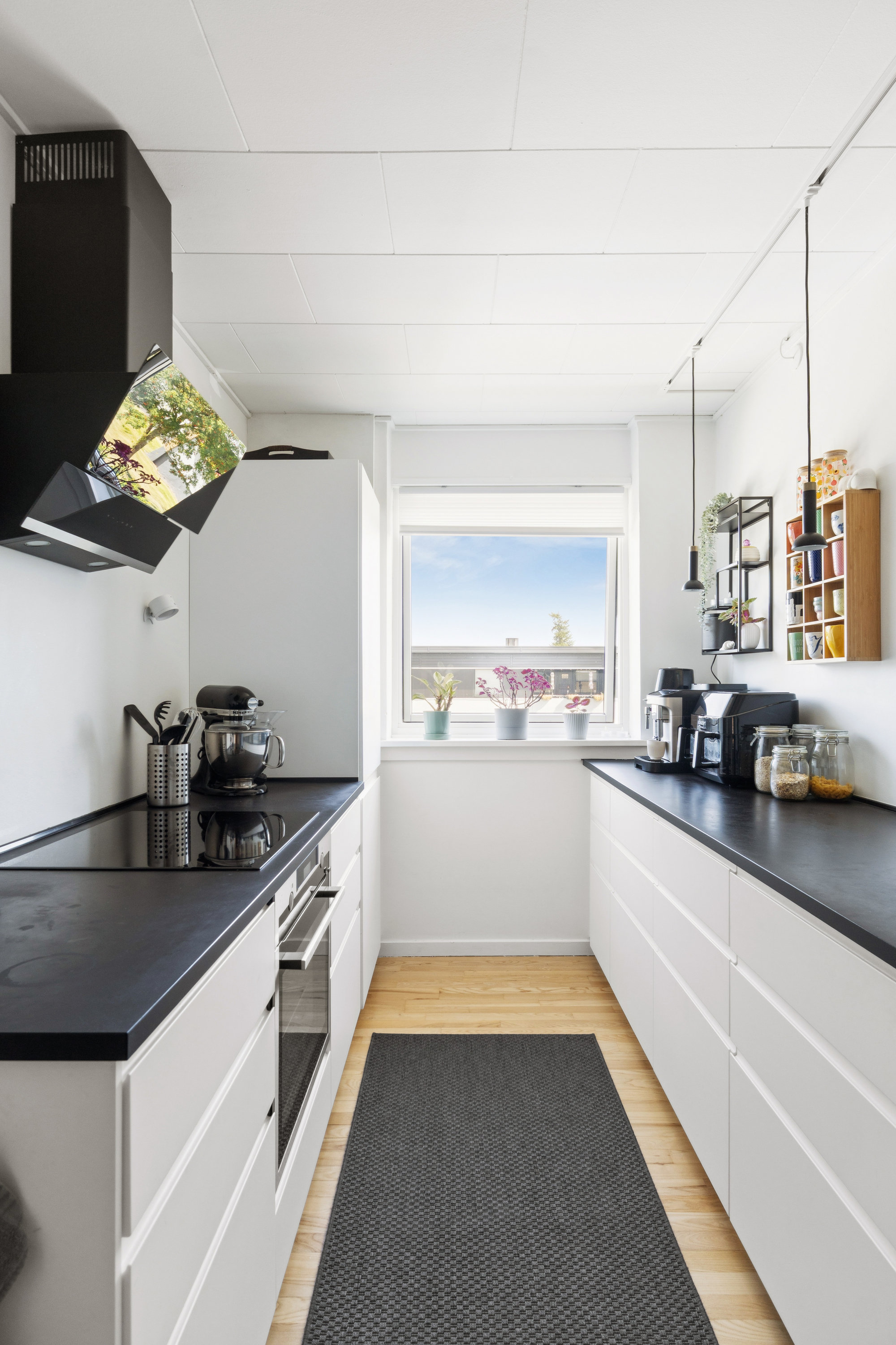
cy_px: 672
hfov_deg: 66.1
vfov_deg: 88.6
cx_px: 448
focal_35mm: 18
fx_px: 689
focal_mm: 12.3
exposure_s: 1/125
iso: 250
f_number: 7.1
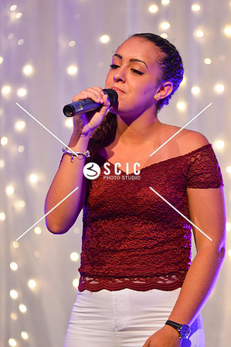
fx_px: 2677
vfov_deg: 7.4
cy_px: 174
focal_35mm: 278
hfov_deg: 4.9
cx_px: 116
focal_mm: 185
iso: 1000
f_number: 2.8
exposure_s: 1/125
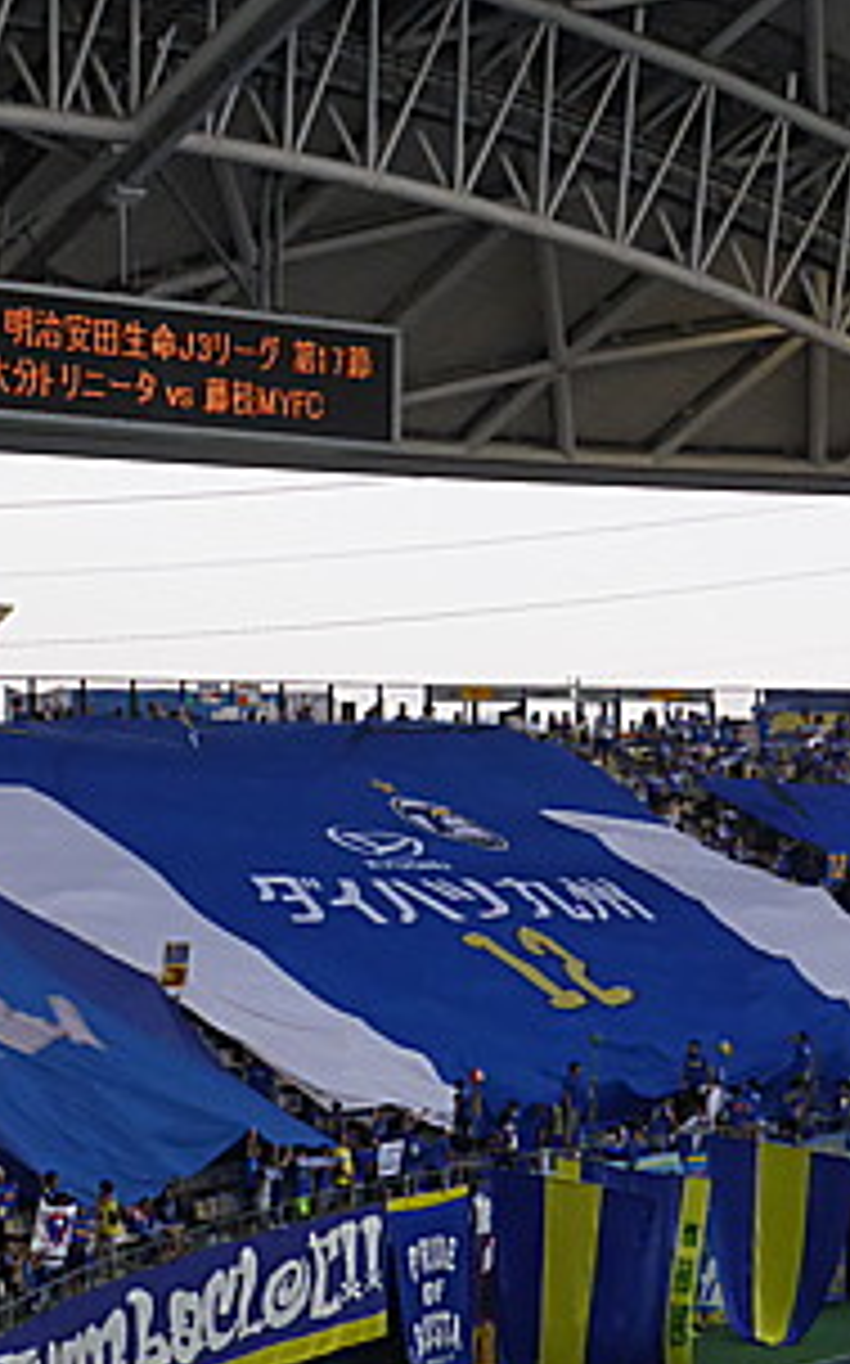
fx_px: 4677
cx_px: 454
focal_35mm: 126
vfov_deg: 16.6
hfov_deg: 10.4
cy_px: 761
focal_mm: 13.3
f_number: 5
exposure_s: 1/160
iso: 400
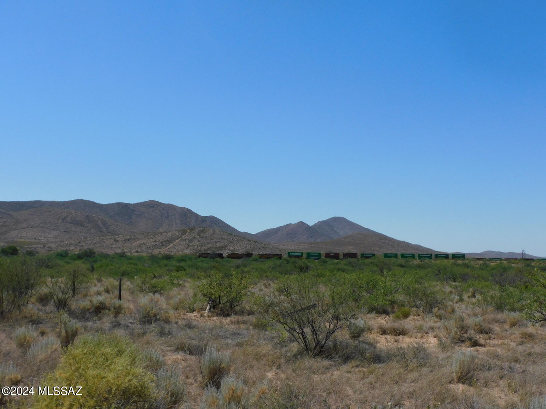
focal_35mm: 45
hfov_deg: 42.1
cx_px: 273
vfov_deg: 32.2
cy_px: 204
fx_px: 710
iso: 125
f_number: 5
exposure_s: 1/1250
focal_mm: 8.1
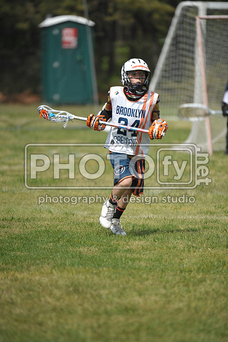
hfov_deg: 4.0
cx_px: 114
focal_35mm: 340
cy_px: 171
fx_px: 3234
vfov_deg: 6.1
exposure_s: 1/5000
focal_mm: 340
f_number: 4
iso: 640
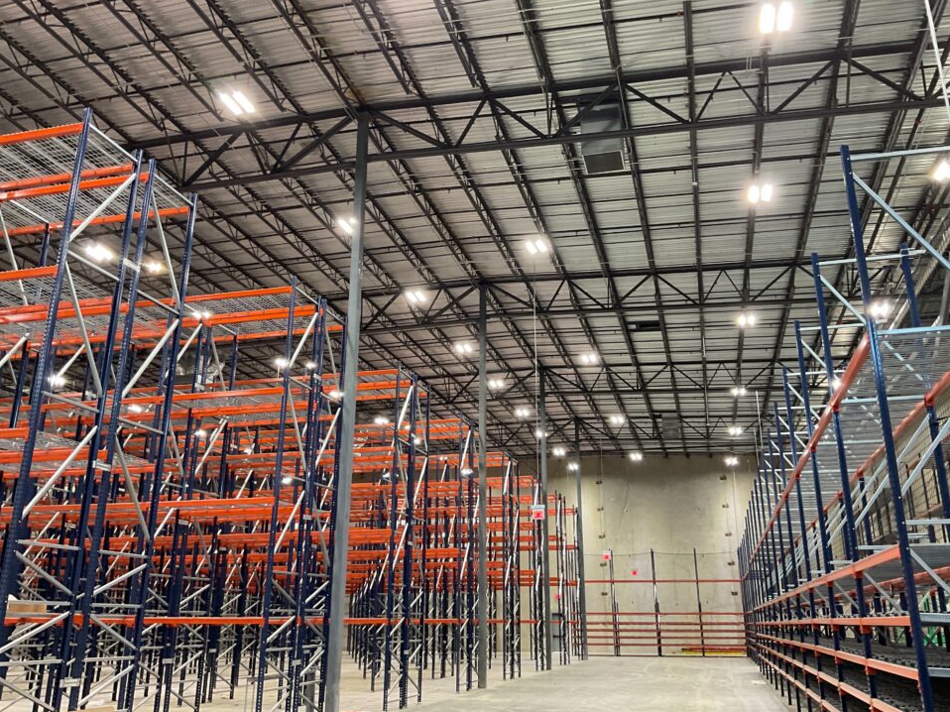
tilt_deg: +17.3
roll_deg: +1.1
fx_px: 851
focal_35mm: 31
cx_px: 494
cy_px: 341
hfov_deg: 58.3
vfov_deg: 45.4
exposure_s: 1/60
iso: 250
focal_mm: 3
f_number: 1.8
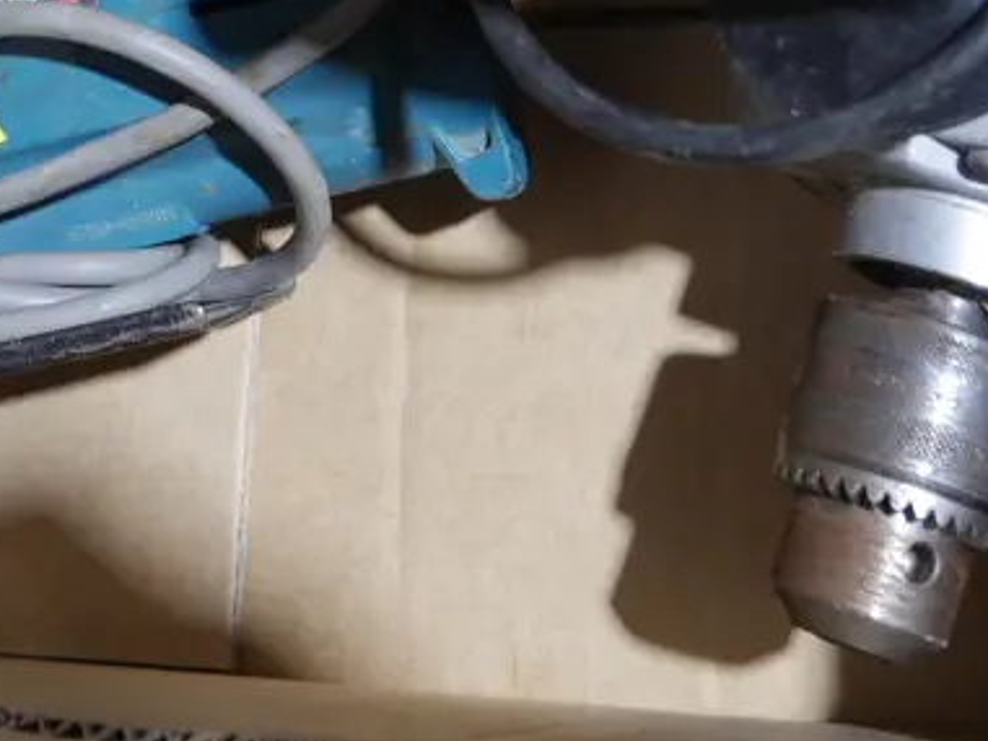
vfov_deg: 16.6
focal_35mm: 86
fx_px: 2455
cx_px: 231
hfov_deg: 22.5
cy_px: -111
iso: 1000
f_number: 3.6
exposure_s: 1/60
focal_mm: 16
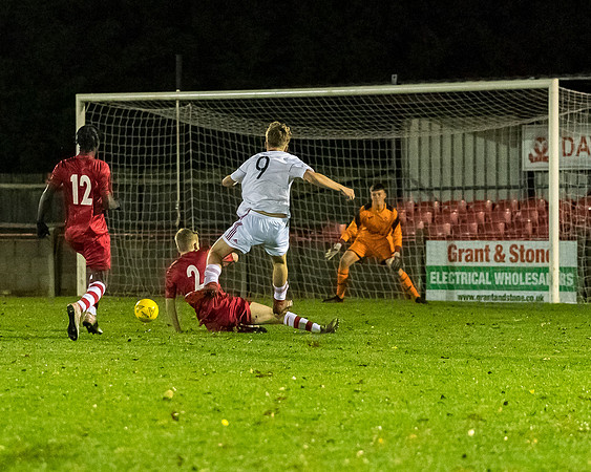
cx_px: 176
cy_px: 270
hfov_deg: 8.1
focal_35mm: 238
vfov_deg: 6.5
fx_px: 4162
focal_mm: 113
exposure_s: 1/1000
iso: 6400
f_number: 2.8
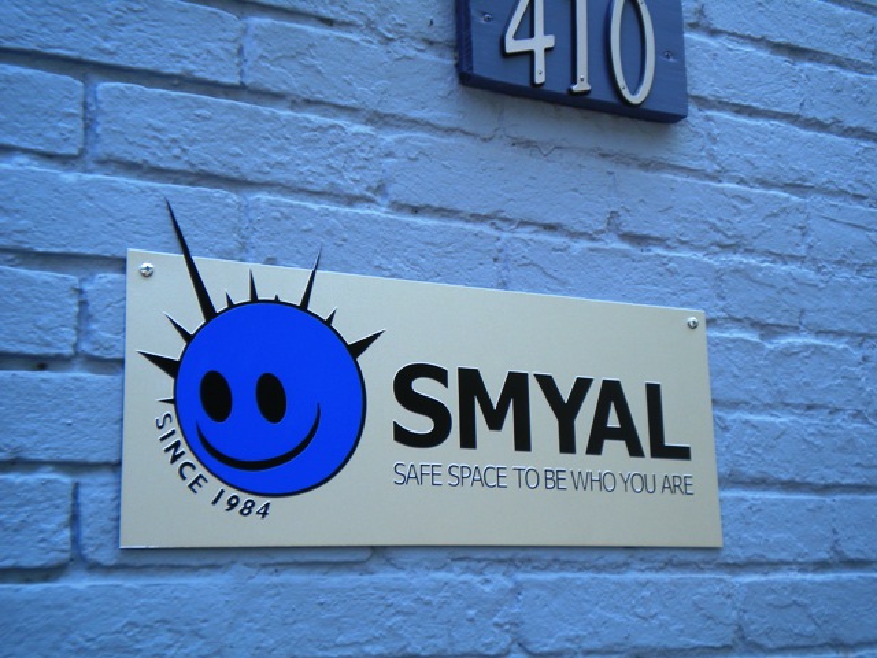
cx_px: 438
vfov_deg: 28.0
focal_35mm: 52
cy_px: 329
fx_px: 1317
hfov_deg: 36.8
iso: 80
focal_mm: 9.3
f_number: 3.9
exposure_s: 1/120
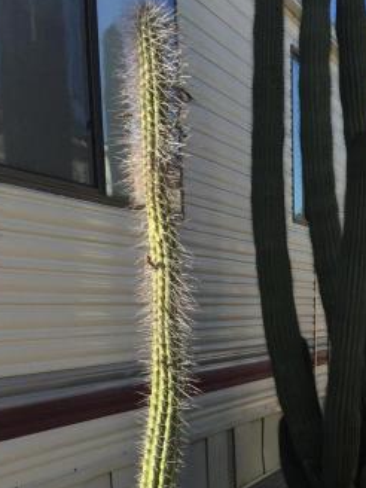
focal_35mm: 68
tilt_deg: -12.0
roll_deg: -1.0
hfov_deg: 21.1
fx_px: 959
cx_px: 336
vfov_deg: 26.6
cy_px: 516
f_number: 2.2
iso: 32
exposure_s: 1/1412
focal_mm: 4.15
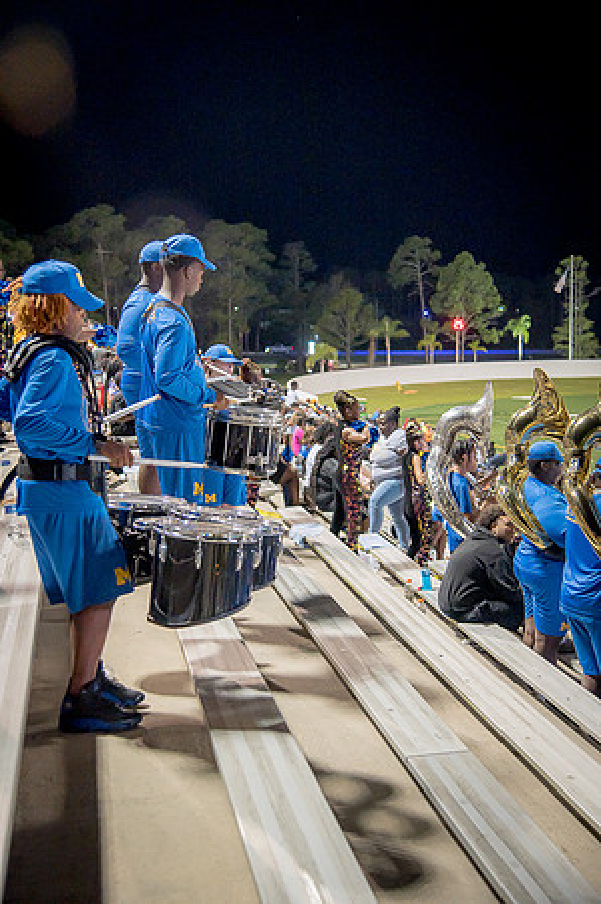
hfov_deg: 26.9
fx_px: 1255
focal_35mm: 50
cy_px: 452
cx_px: 300
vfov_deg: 39.6
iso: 2000
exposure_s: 1/200
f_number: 4
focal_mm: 50
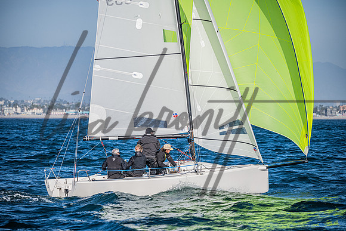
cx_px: 173
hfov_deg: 9.2
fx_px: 2155
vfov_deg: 6.1
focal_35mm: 224
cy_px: 116
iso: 320
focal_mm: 220
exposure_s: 1/3200
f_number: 5.6
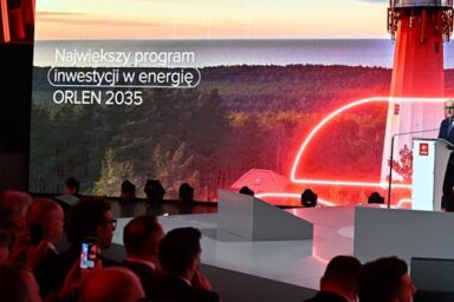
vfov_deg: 20.6
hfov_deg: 29.4
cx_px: 400
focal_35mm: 66
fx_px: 832
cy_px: 118
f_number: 3.2
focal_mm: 33
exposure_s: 1/160
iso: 500
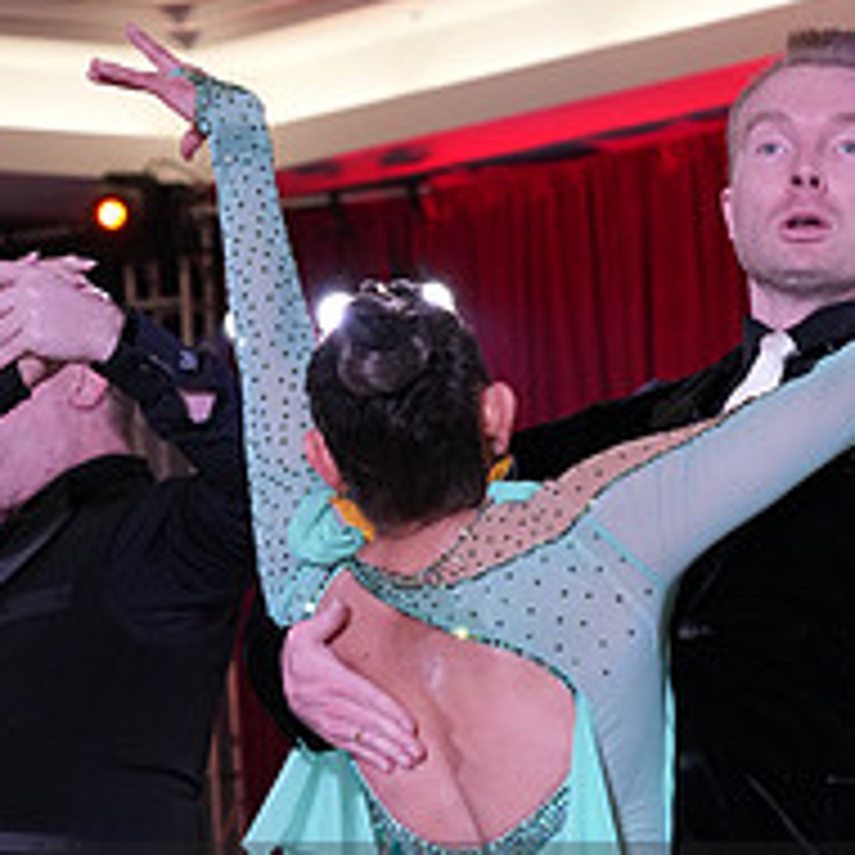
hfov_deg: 8.2
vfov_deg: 8.1
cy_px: 994
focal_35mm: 213
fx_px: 5952
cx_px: 664
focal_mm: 82
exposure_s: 1/250
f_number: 5.6
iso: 2500
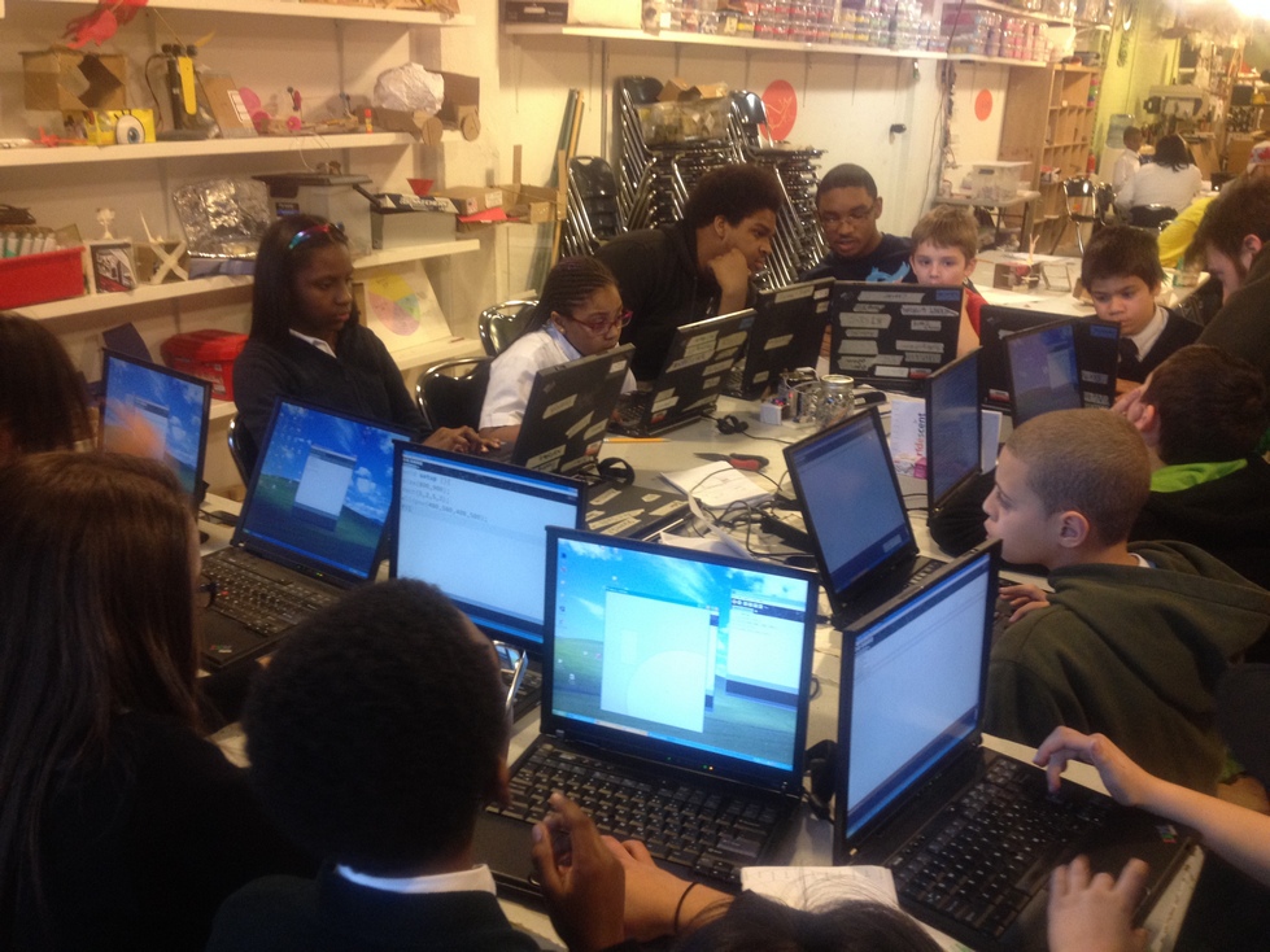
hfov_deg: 52.6
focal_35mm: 35
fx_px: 1284
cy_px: 476
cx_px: 635
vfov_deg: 40.7
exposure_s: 1/20
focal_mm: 4.28
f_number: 2.4
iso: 160
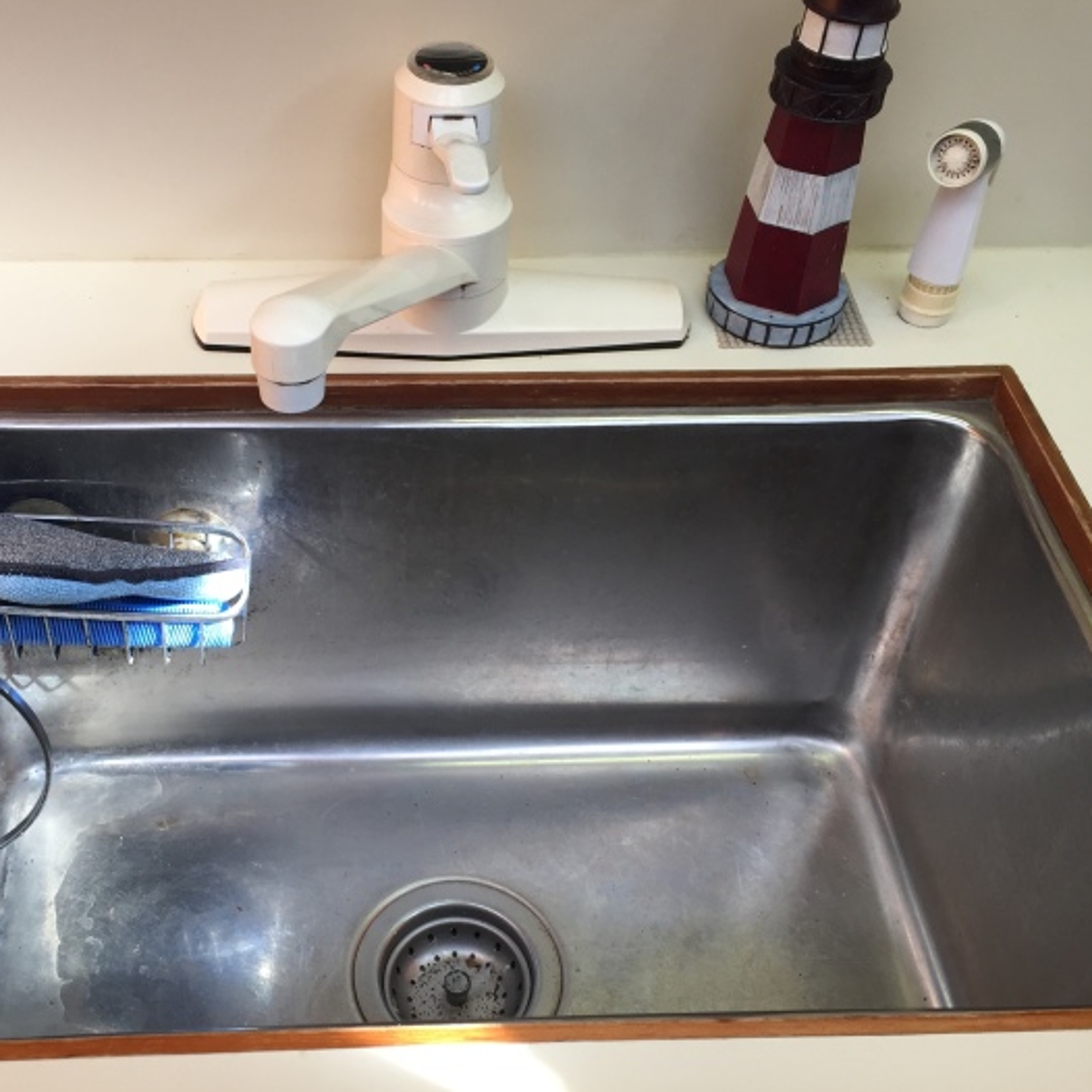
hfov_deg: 42.6
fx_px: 1392
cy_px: 596
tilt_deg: -45.8
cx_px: 424
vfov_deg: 42.8
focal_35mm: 39
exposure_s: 1/120
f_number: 2.2
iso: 50
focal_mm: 4.15
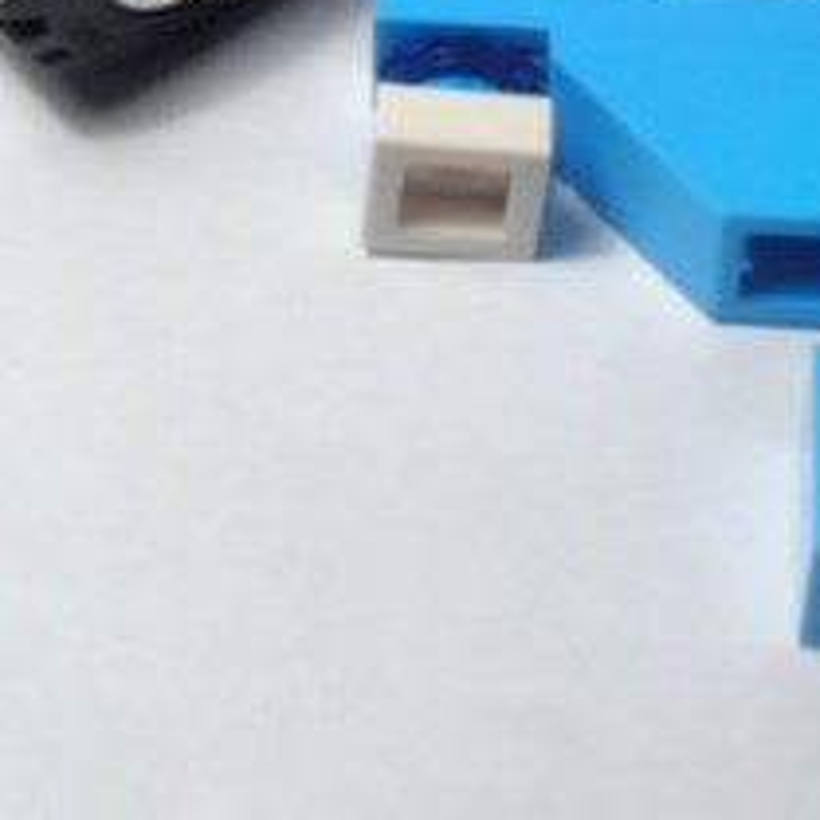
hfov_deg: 12.4
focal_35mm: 141
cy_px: -488
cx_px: 510
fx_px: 3779
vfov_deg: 11.7
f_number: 3.9
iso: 80
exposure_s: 1/60
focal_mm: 6.61
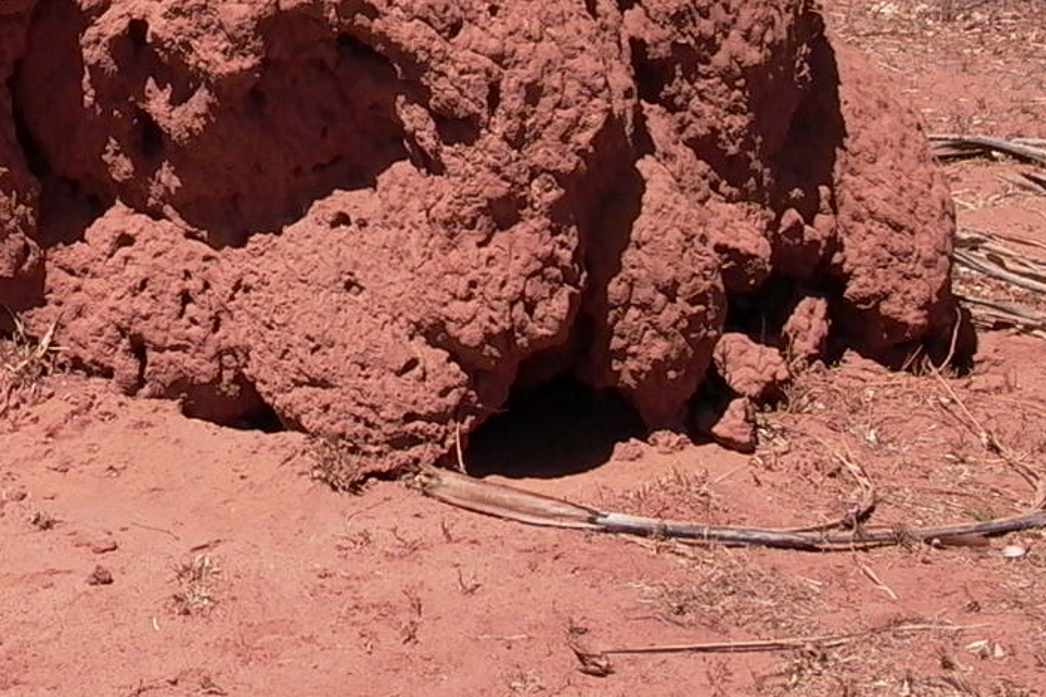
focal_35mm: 90
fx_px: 2614
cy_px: -28
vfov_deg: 14.9
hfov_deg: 21.4
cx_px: -110
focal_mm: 8.19
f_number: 5.58
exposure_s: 1/652
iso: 100
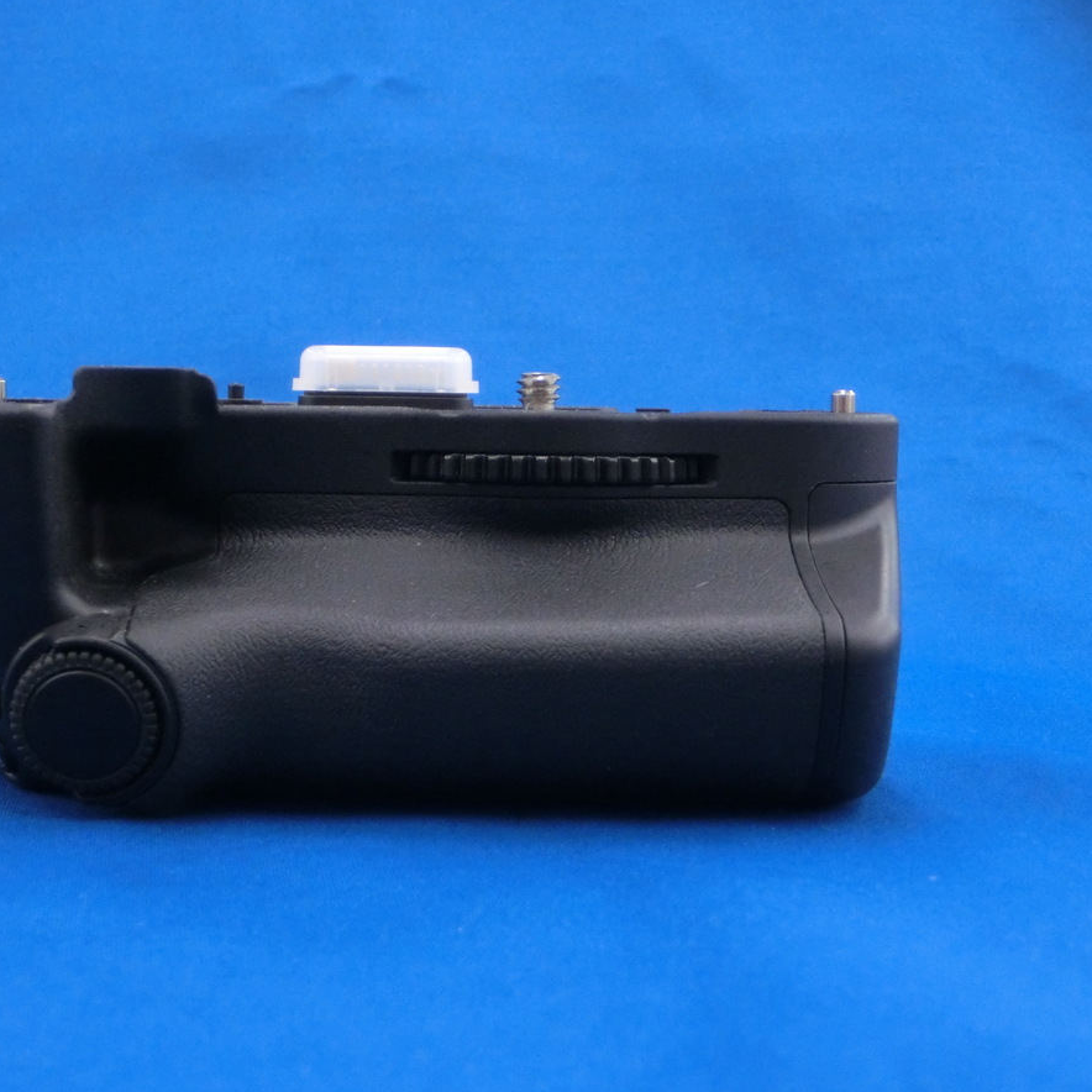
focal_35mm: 60
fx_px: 2141
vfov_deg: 28.6
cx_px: 413
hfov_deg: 28.5
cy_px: 553
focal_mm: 9.16
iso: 640
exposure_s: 1/125
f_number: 4.3
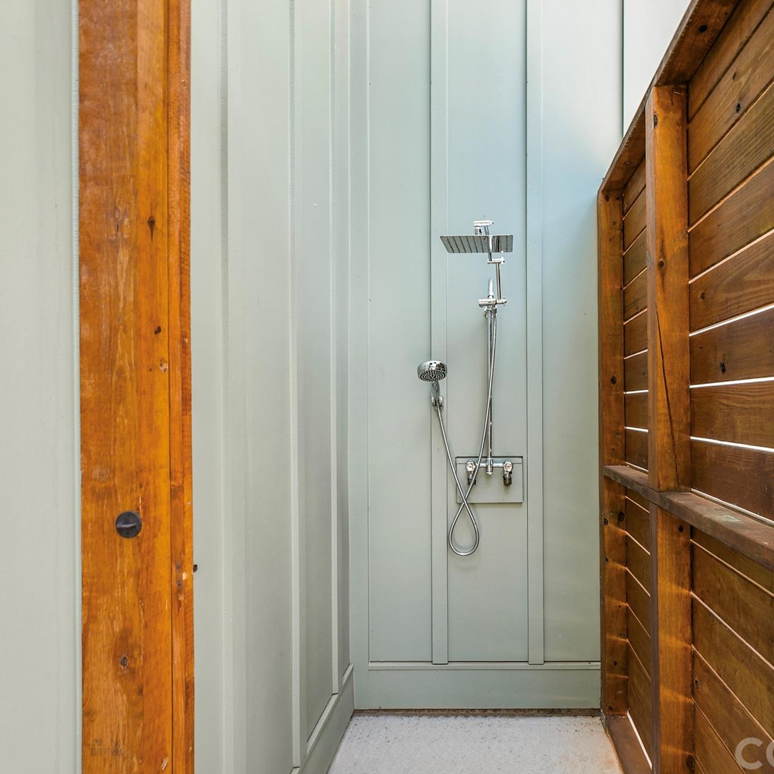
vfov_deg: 74.8
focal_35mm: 20
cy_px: 393
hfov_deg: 73.5
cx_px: 485
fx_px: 506
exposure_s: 1/50
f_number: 10
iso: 125
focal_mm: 15
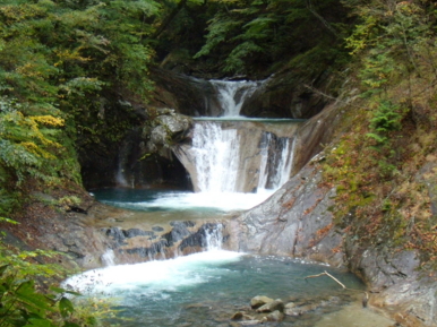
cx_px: 233
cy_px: 205
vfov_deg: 26.0
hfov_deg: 34.4
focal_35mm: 56
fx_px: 707
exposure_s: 1/60
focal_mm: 6.4
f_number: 3.6
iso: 250
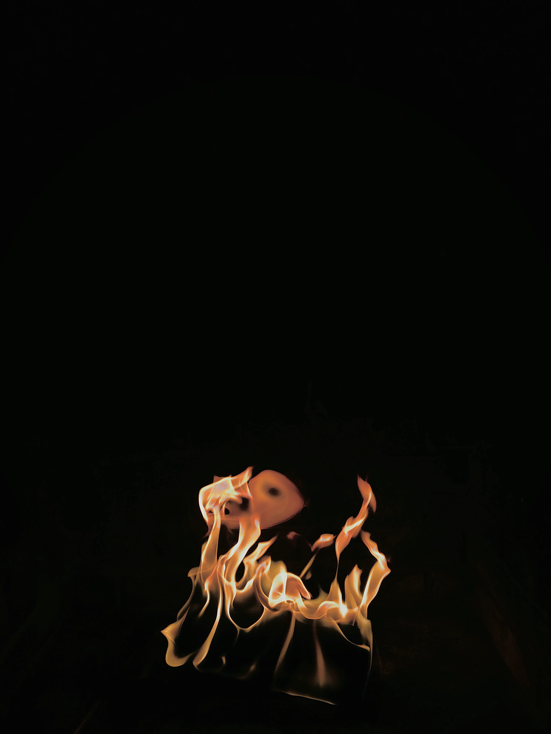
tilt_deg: -5.1
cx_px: 276
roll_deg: +2.1
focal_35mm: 28
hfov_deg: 49.7
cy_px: 367
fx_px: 594
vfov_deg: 63.4
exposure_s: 1/353
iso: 20
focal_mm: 3.99
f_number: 1.8
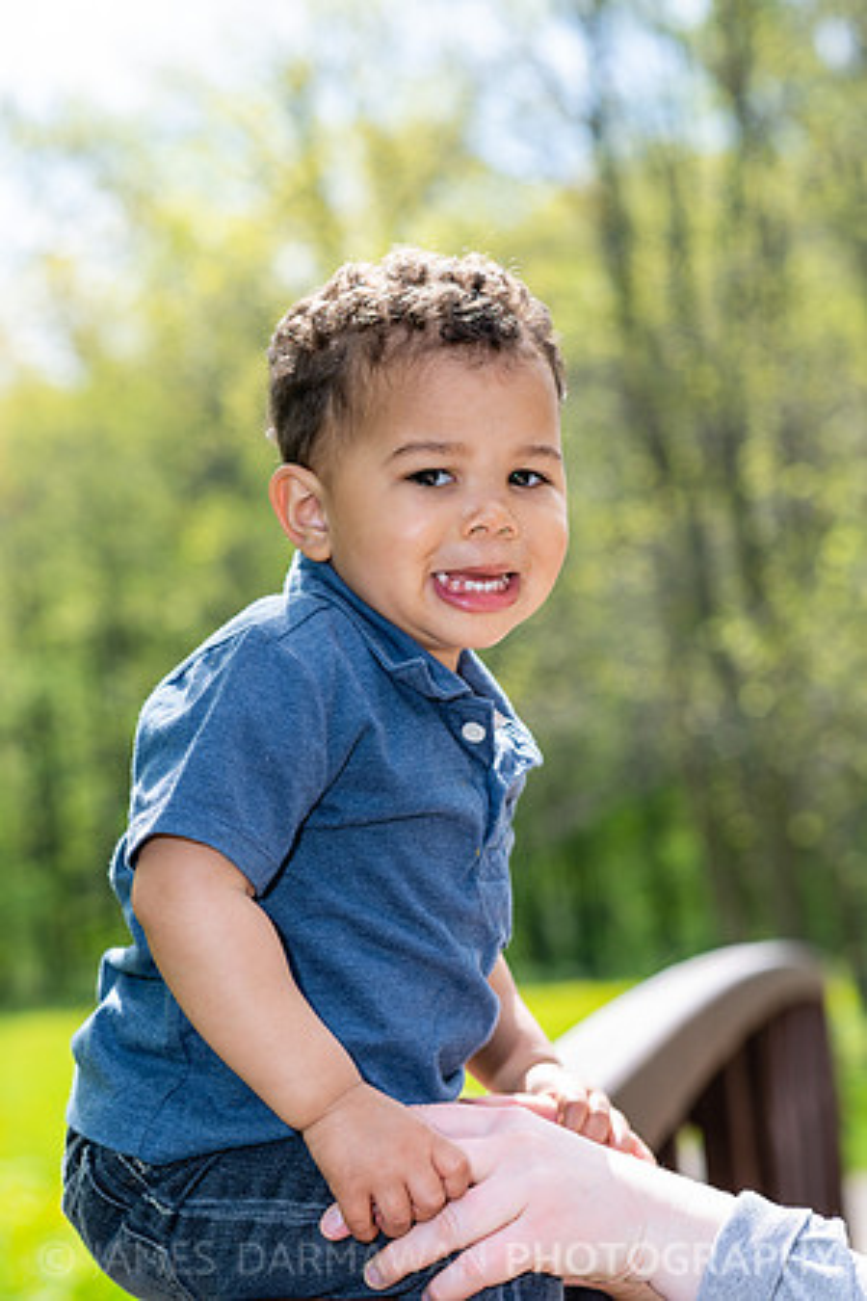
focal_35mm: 85
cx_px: 434
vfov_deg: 23.9
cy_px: 650
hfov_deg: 16.1
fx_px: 3070
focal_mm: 85
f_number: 5
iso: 100
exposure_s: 1/200
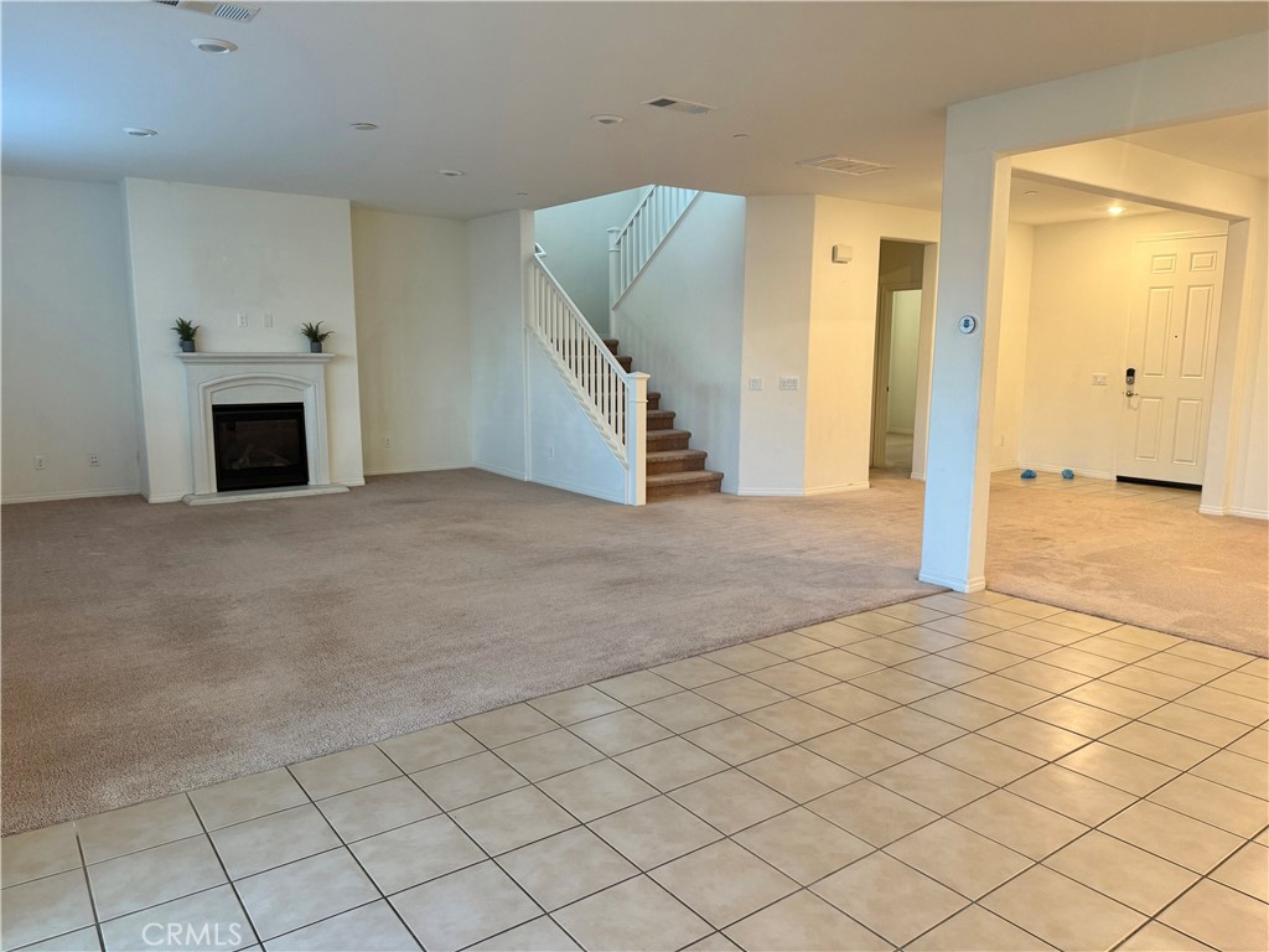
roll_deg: +0.7
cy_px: 476
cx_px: 634
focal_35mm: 24
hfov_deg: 71.6
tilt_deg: -7.3
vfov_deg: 56.8
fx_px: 880
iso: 200
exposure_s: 1/60
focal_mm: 6.76
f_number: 1.78
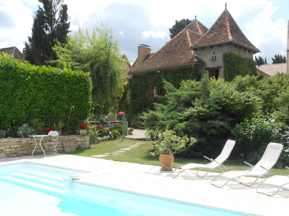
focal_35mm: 36
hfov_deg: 51.4
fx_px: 301
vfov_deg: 39.7
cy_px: 108
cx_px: 144
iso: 80
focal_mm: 6.4
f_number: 3
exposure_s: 1/640
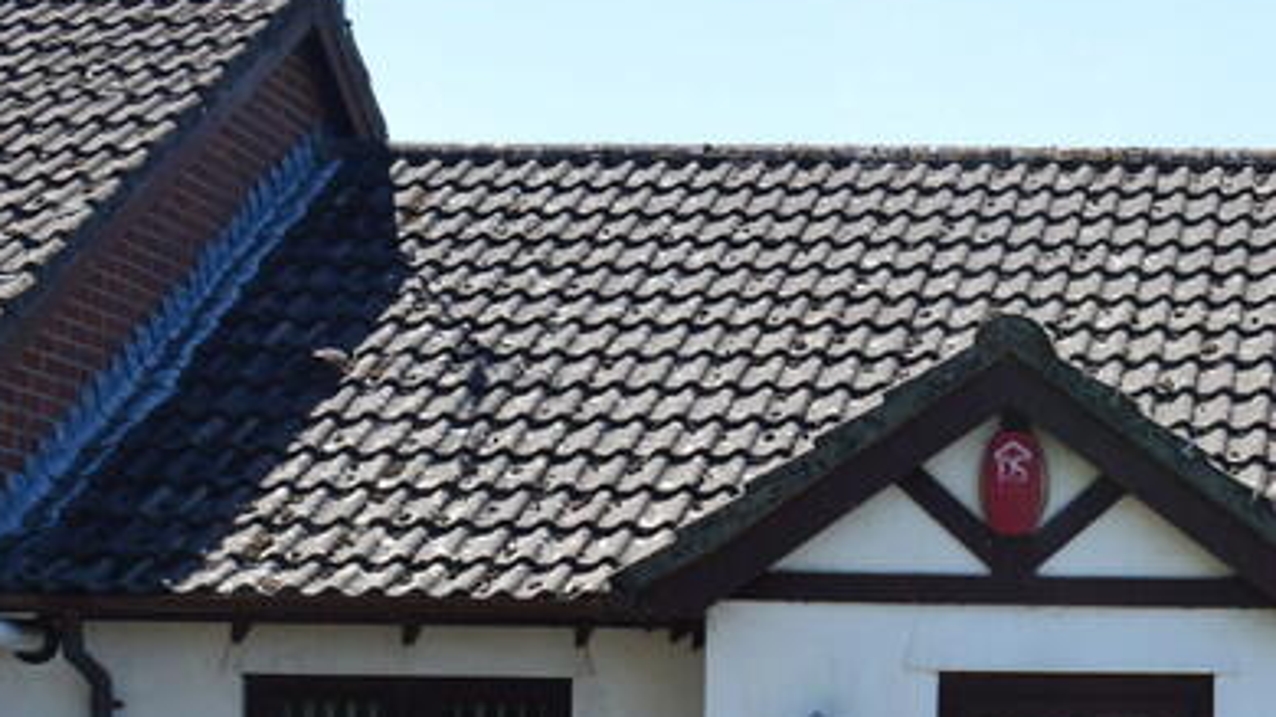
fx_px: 3348
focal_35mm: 99
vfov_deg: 12.0
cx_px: 1279
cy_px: 856
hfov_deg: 20.9
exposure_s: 1/400
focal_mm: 24
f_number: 11
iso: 400
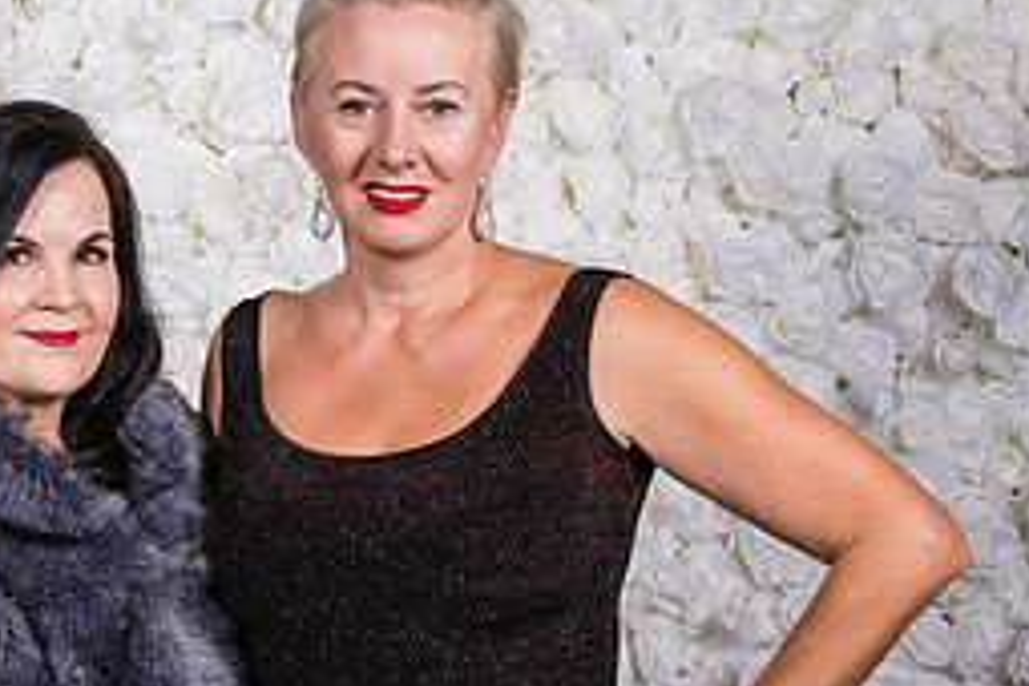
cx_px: -9
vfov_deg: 13.4
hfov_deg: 19.6
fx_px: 2887
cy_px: 636
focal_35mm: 101
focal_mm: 40
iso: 400
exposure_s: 1/200
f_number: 5.6
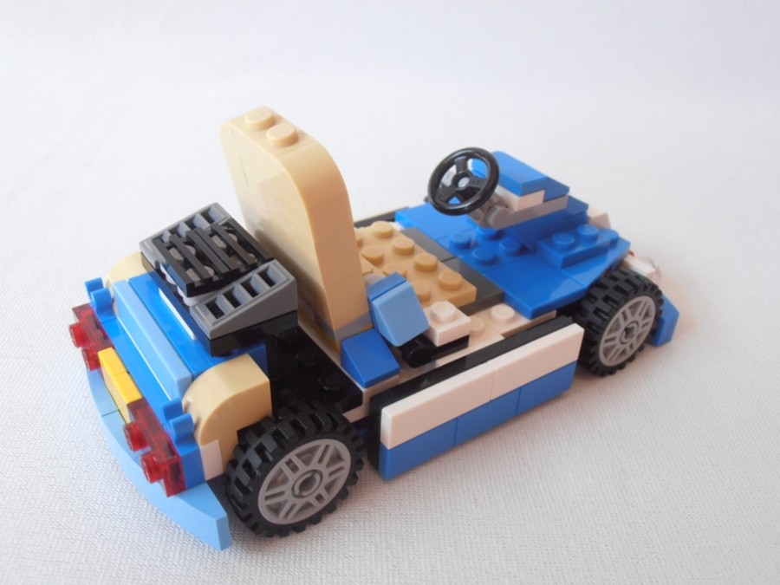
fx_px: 834
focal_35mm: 37
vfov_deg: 38.7
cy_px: 292
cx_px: 390
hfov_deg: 50.1
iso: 125
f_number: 3.9
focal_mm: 6.61
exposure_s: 1/40
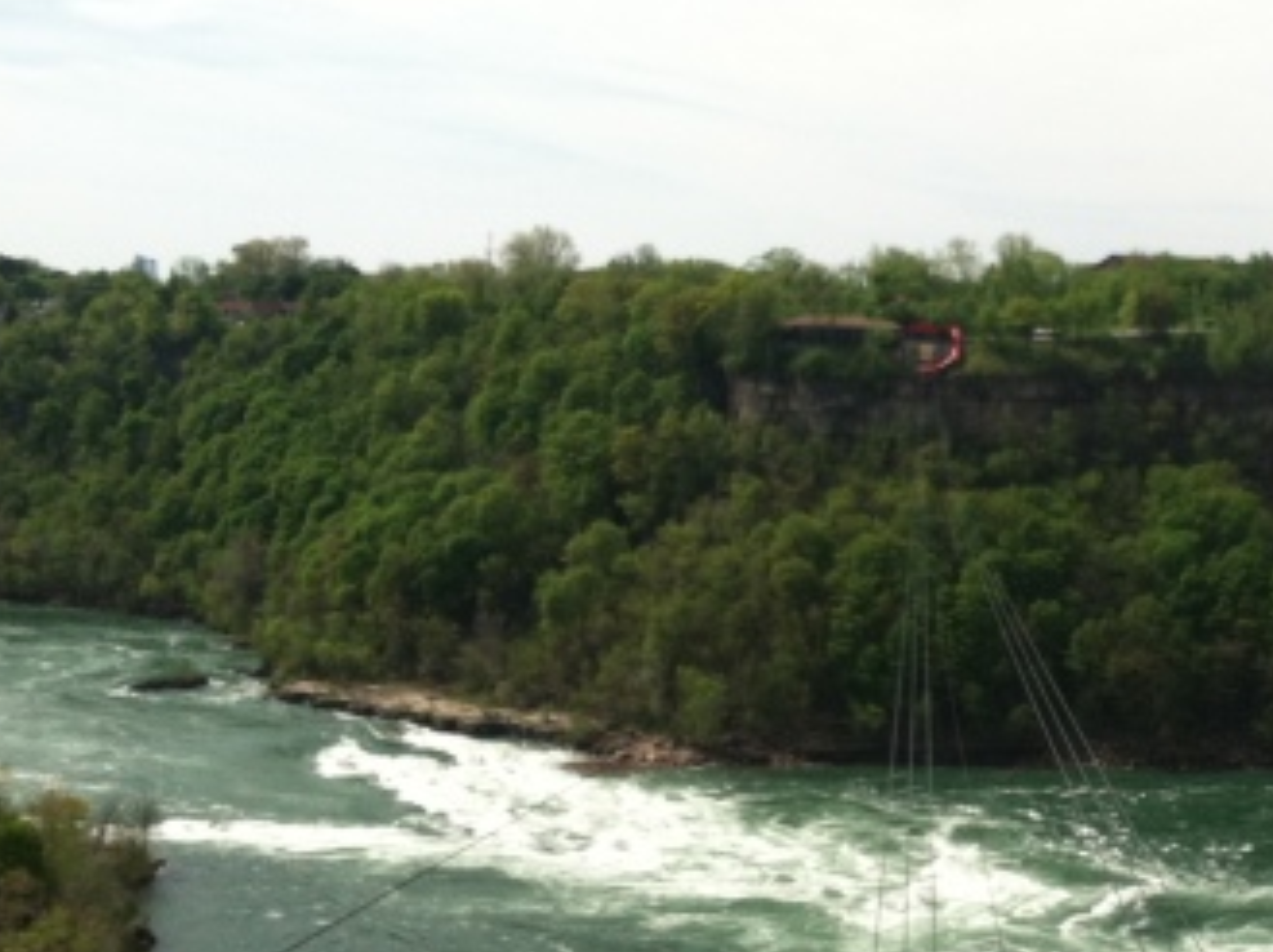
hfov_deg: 27.7
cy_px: 700
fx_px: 2498
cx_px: 1114
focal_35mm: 68
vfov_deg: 21.4
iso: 80
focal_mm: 3.85
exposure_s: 1/1111
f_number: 2.8
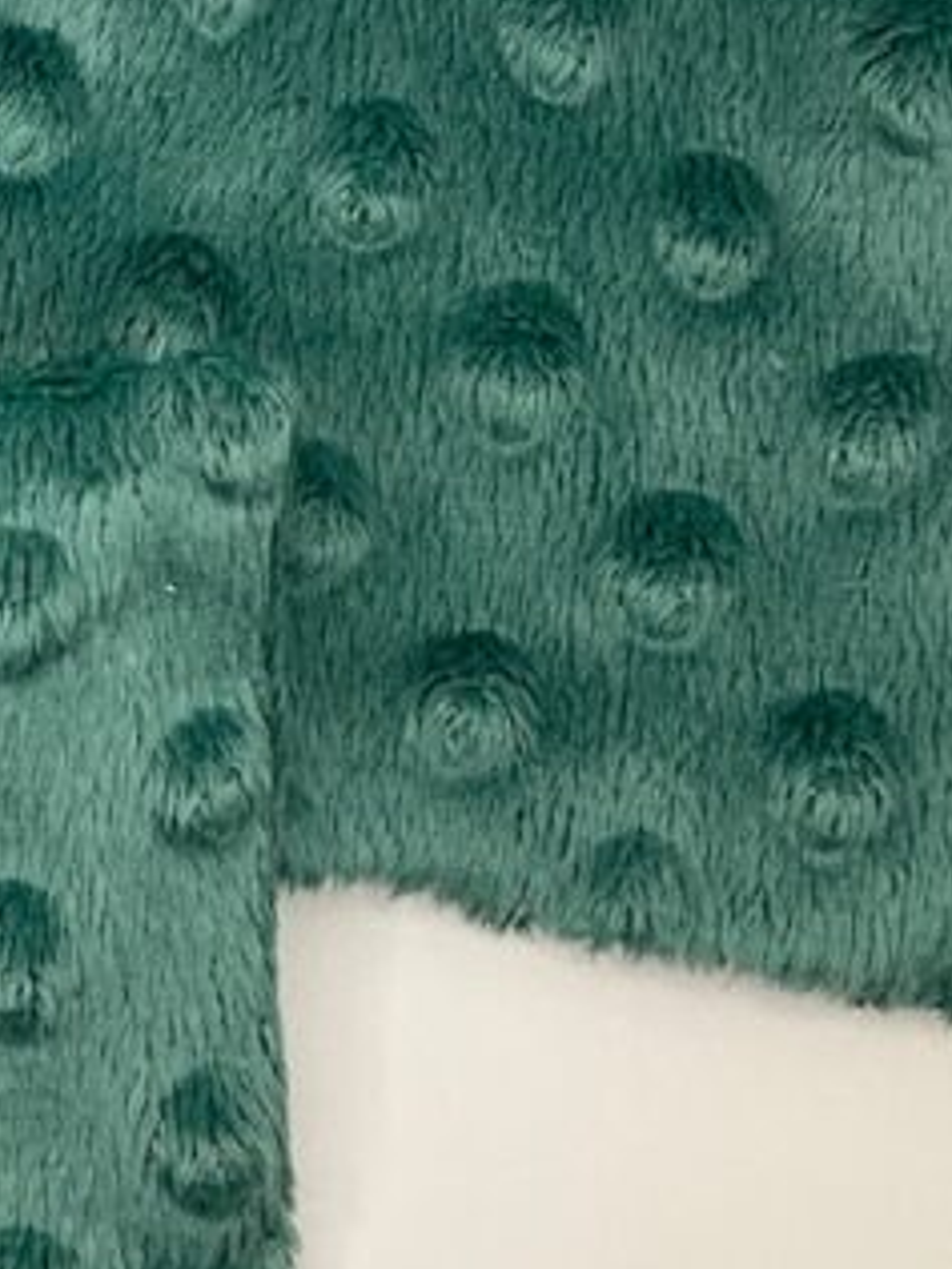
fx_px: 3447
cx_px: -241
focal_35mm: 94
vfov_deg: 20.5
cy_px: 157
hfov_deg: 15.1
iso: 16
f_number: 1.8
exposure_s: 1/128
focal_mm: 3
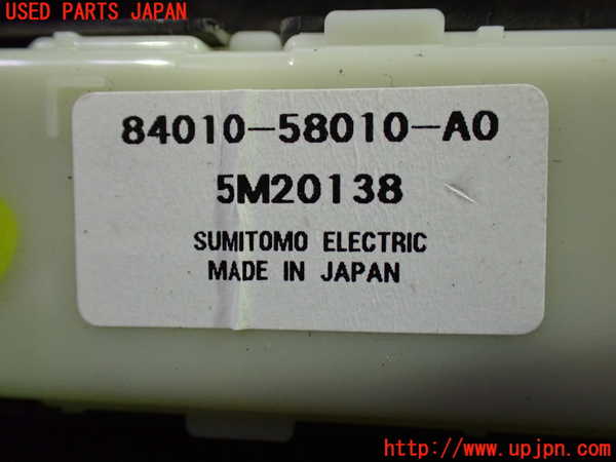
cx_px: 308
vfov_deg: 44.2
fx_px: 569
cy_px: 231
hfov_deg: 56.8
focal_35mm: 32
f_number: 2.4
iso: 800
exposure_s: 1/100
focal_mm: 5.79
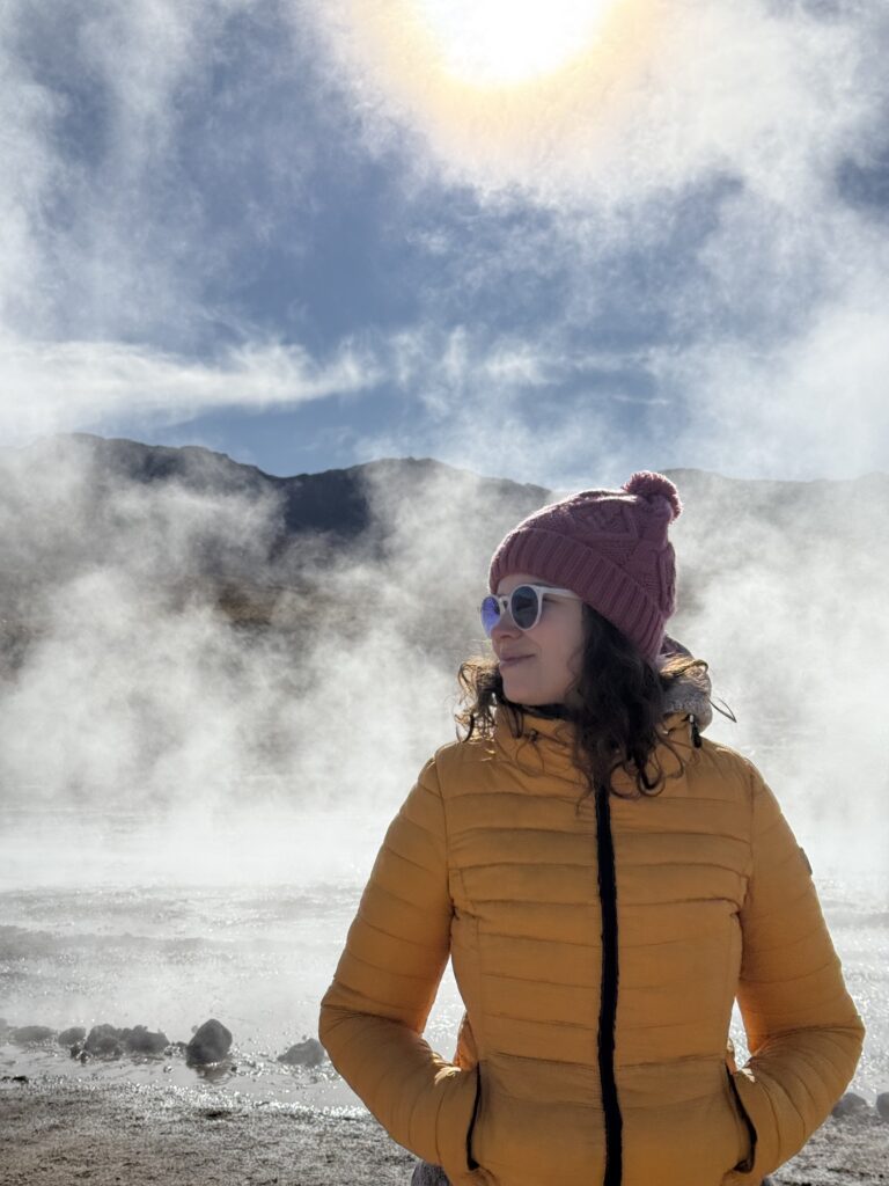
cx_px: 444
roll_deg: +0.9
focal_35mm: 48
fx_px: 1644
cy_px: 593
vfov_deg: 39.7
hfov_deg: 30.3
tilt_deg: +2.7
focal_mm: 6.76
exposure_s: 1/11364
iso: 50
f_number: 1.78
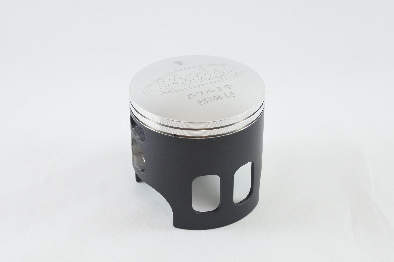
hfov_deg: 41.1
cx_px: 197
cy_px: 131
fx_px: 525
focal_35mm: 48
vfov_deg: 28.1
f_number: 4.5
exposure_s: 1/125
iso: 500
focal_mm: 18
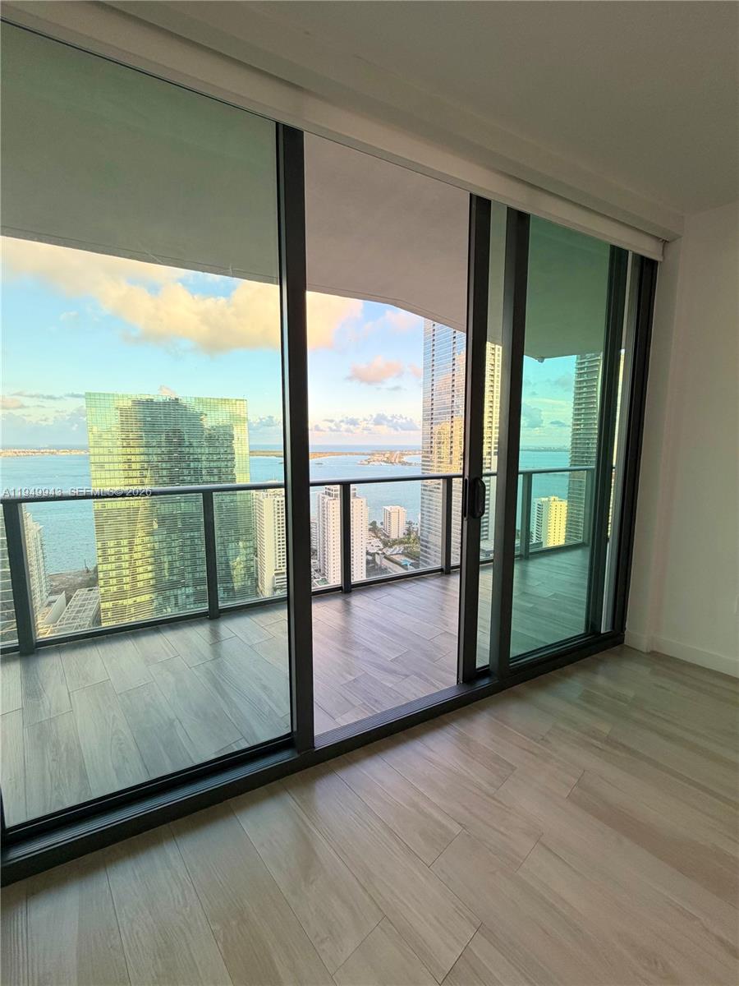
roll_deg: +0.0
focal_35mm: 14
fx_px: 399
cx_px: 370
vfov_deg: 102.1
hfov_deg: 85.7
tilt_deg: -7.9
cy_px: 493
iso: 50
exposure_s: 1/120
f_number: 2.2
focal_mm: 2.22
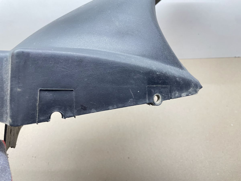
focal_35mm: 26
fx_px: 181
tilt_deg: -51.5
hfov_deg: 67.3
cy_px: 90
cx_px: 120
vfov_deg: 53.1
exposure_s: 1/50
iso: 80
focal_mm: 4.2
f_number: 1.6
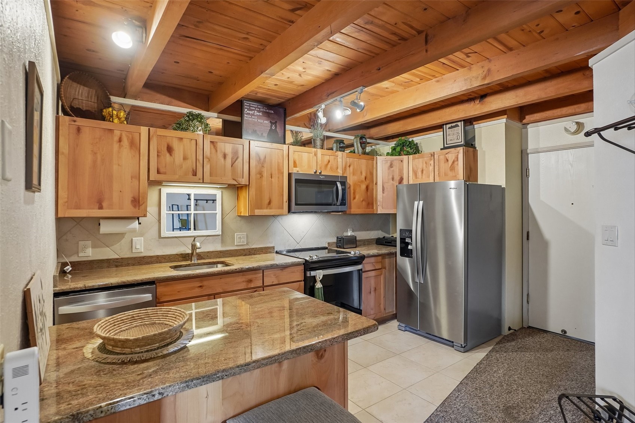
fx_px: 317
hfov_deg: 90.0
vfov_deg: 67.4
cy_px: 212
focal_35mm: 18
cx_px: 318
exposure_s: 1/2
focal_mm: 12
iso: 400
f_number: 8
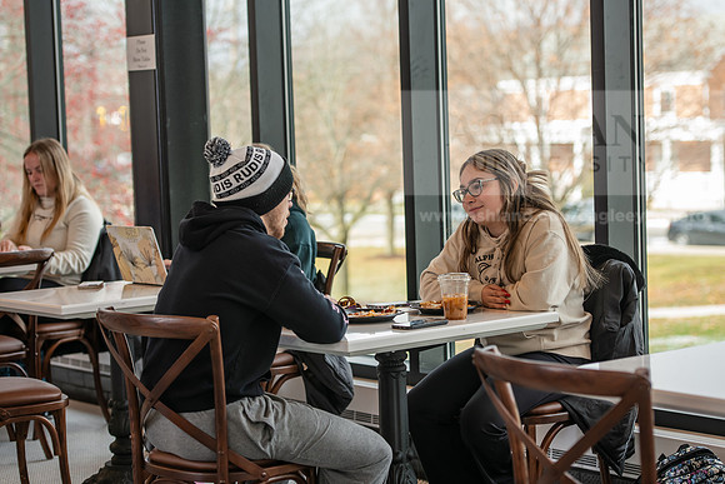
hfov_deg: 22.6
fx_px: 1813
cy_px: 242
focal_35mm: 90
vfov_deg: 15.2
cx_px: 362
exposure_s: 1/200
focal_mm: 90
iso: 400
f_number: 3.5
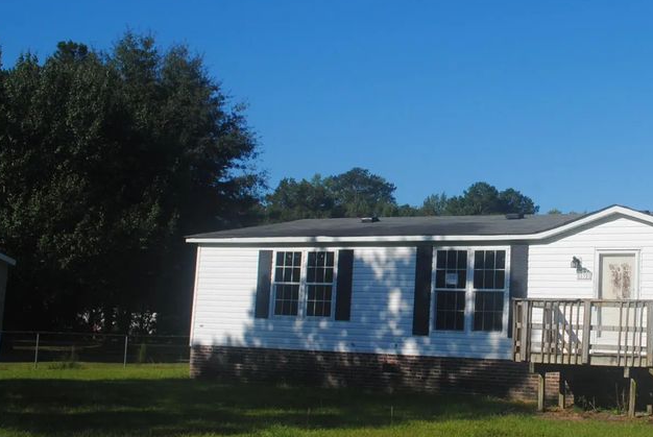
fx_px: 981
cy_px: 193
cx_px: 524
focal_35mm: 54
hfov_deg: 35.6
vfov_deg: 25.1
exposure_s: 1/320
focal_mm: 22
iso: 100
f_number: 9
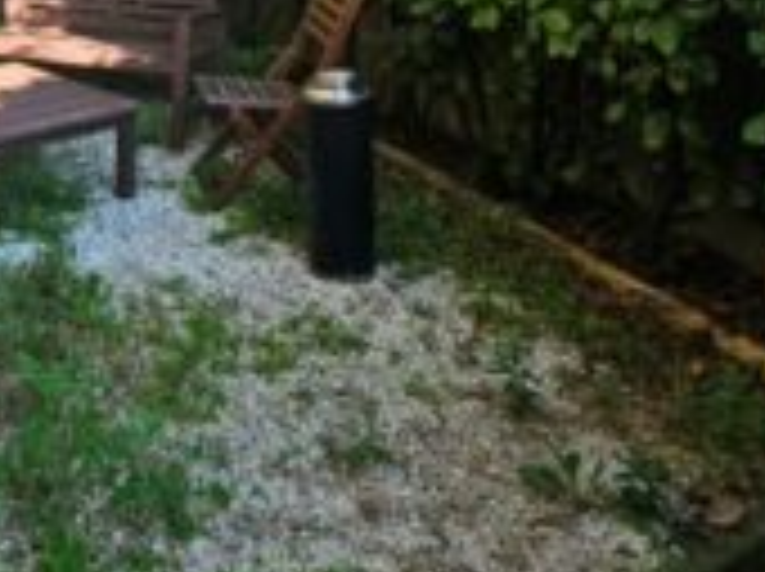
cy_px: -108
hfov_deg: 37.5
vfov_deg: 27.7
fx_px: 1015
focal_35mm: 46
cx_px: 22
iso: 50
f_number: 2.2
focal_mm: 2.2
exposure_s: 1/686
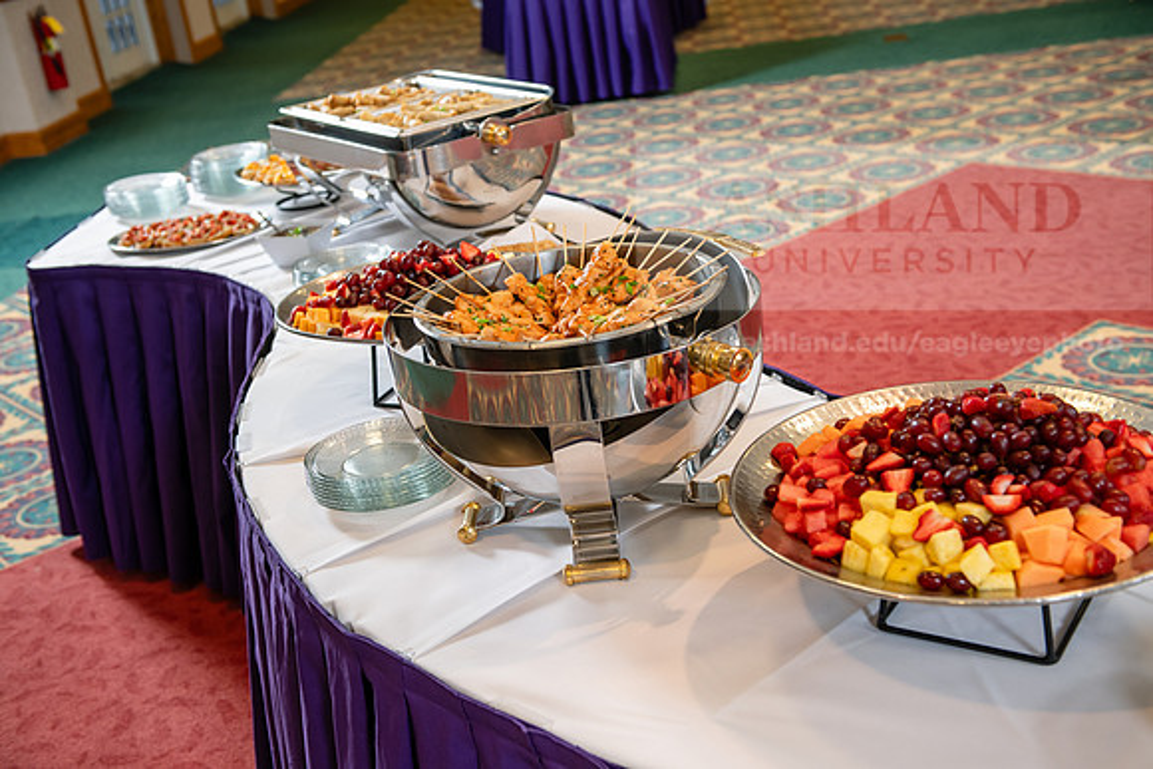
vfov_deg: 29.9
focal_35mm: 45
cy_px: 384
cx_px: 576
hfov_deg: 43.6
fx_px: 1442
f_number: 4
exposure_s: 1/125
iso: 500
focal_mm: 45
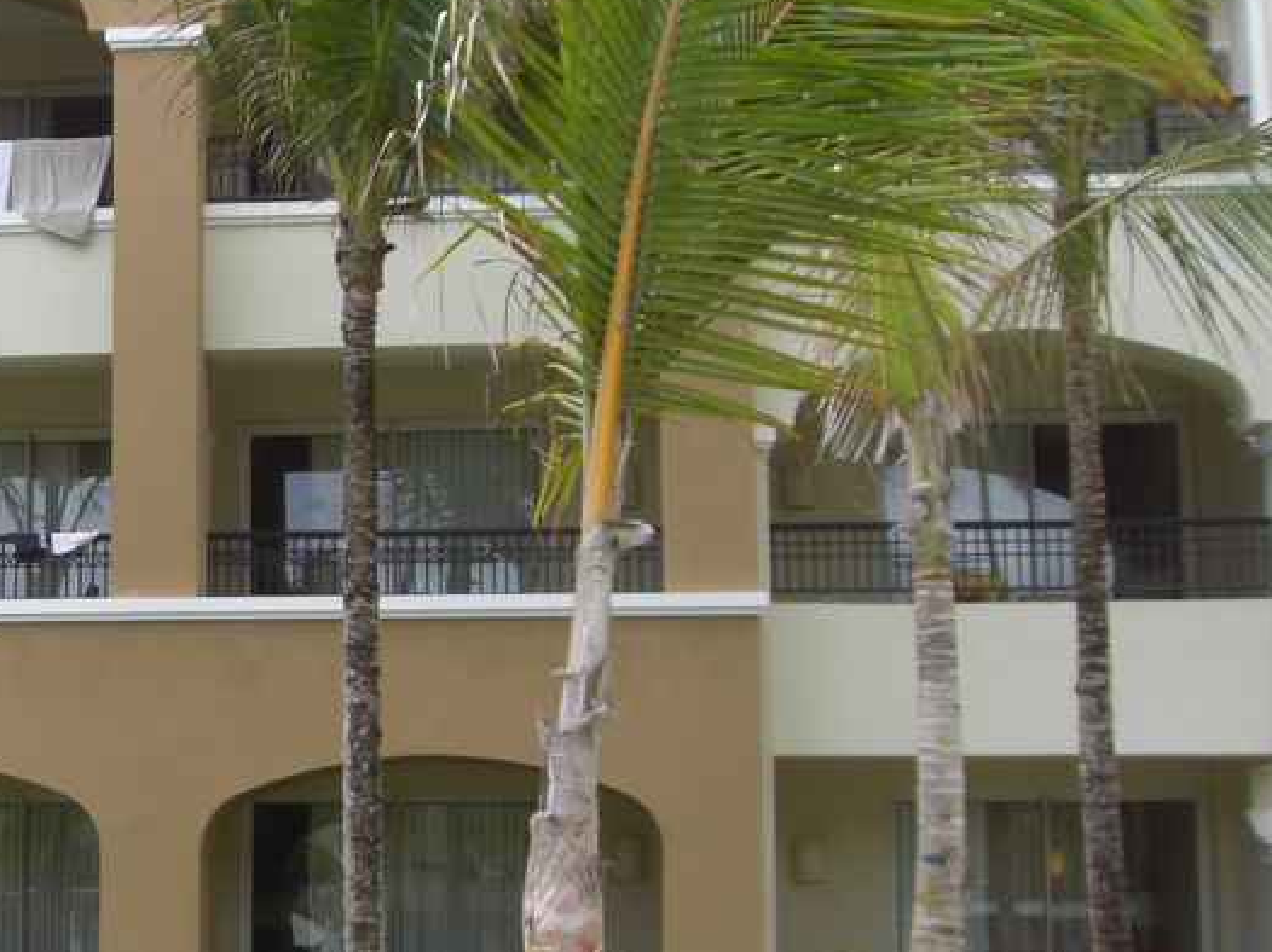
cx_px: 60
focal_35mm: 74
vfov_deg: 19.9
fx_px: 2718
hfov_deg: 25.3
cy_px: 582
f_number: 2.7
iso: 64
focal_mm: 6.2
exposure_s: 1/320
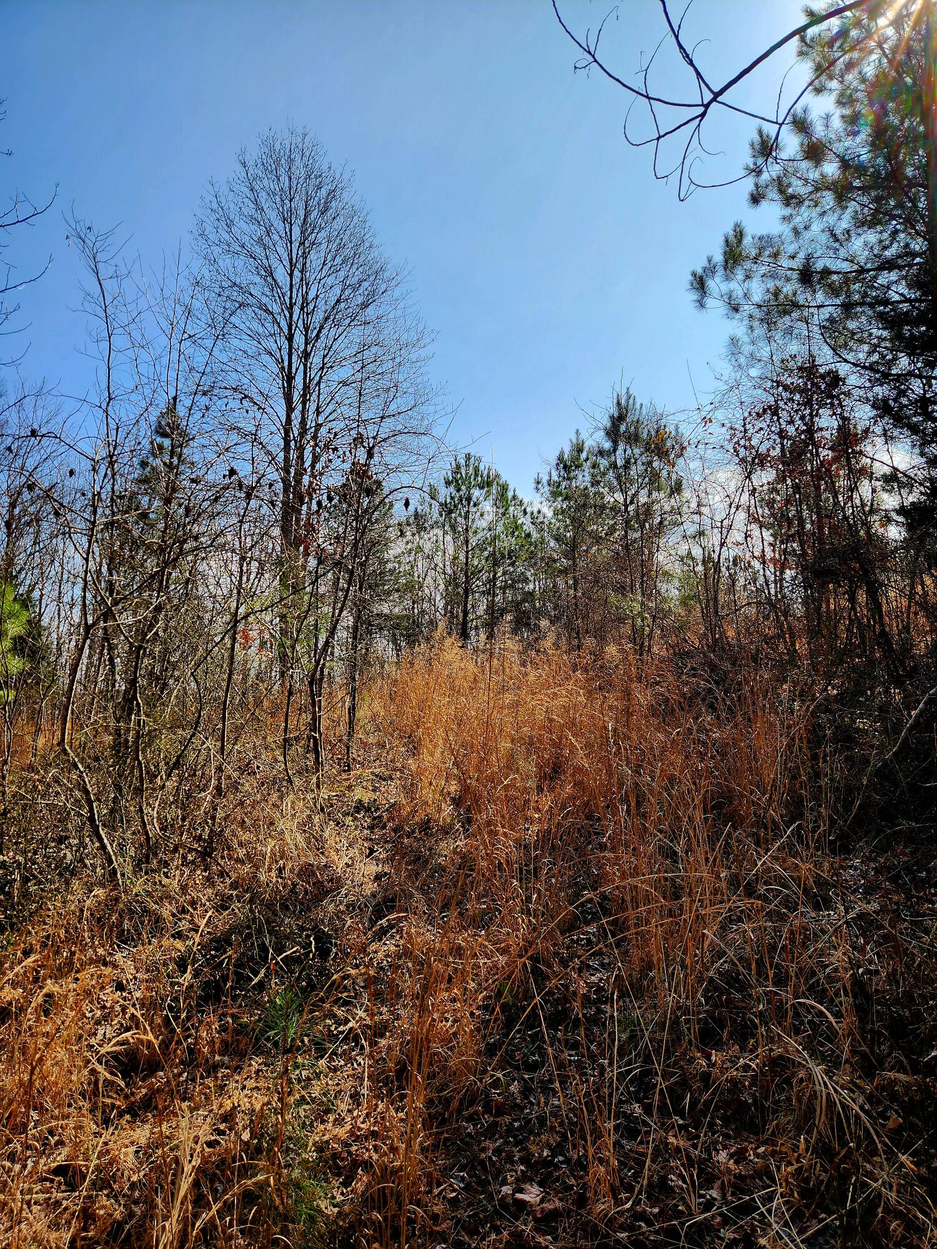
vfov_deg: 73.9
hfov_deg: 58.9
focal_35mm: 23
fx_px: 830
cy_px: 624
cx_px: 468
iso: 20
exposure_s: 1/1667
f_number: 1.8
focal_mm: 5.4
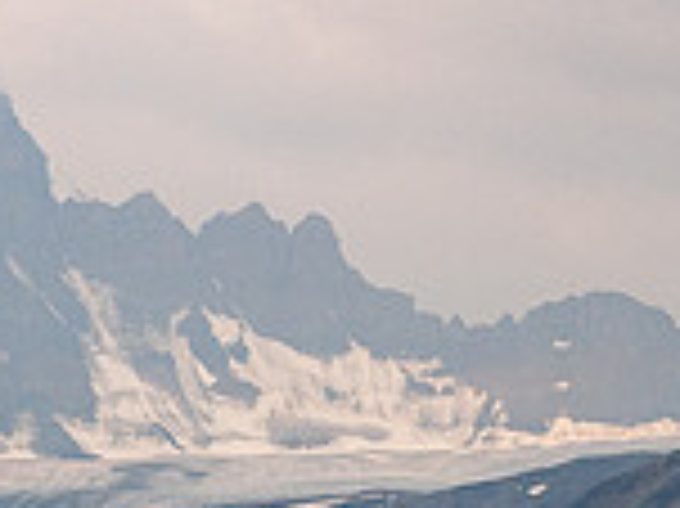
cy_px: 641
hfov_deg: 8.0
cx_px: -126
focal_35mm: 246
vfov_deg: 6.0
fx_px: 4829
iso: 200
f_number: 8
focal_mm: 32
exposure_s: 1/320
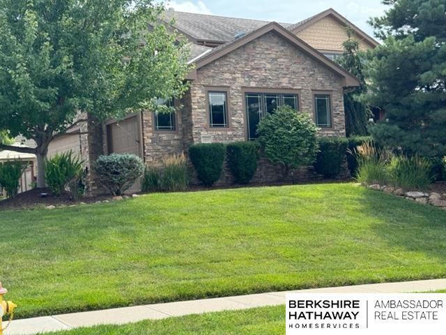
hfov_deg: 39.7
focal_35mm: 48
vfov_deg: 30.3
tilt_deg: +0.7
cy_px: 168
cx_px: 223
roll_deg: +2.8
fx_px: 618
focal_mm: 6.76
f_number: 1.78
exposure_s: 1/1193
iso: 64
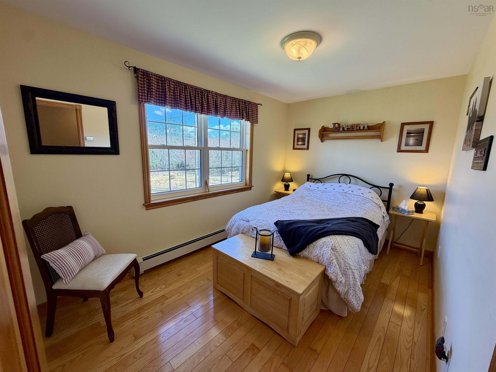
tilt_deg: -9.1
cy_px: 186
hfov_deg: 102.1
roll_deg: -0.7
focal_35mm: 14
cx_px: 248
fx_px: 201
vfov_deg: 85.7
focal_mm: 2.22
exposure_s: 1/120
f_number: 2.2
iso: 125
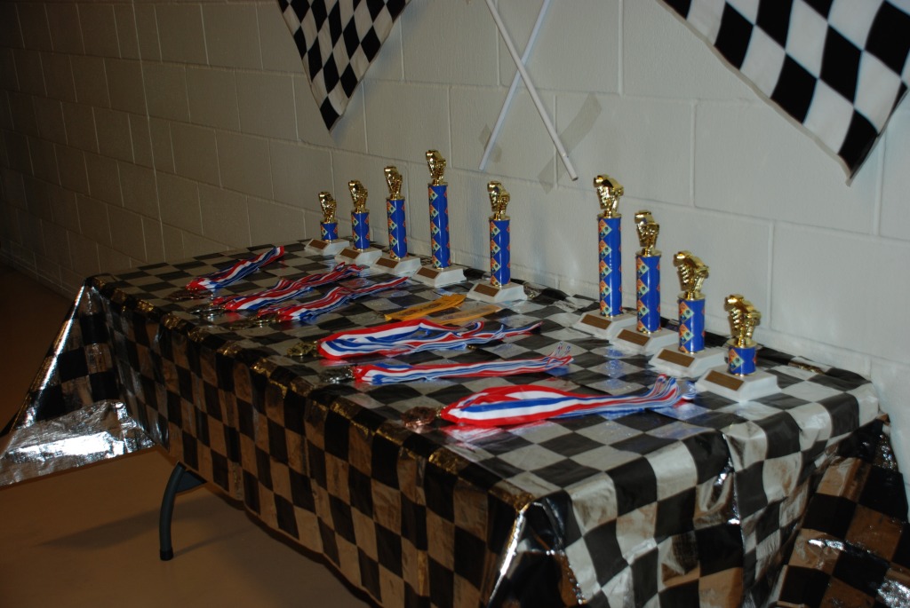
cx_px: 455
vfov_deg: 29.0
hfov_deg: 42.3
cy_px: 304
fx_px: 1177
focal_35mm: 46
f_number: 4.2
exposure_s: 1/60
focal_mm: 31
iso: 200
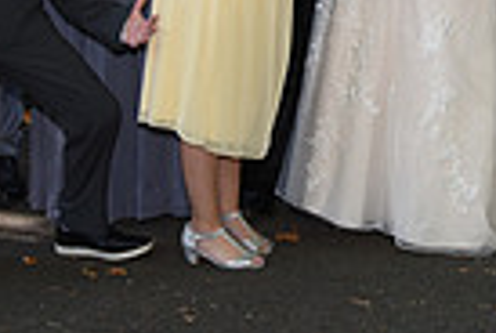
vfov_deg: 9.0
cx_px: 453
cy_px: -212
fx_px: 2044
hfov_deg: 13.7
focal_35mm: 148
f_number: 6.3
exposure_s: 1/200
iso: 640
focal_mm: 35
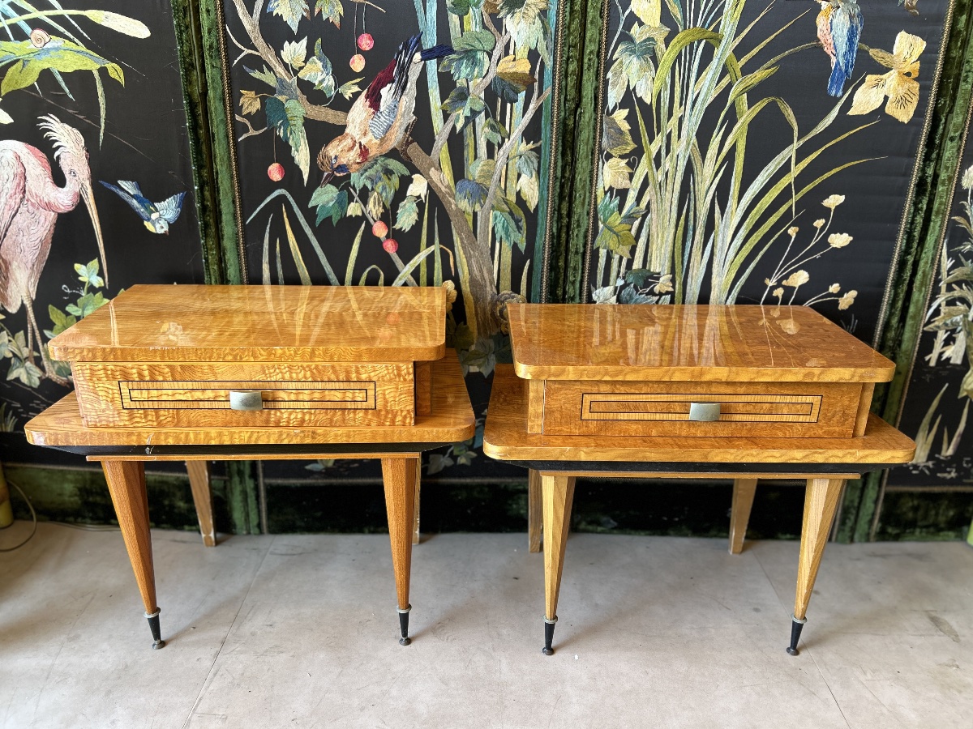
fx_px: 731
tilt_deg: -21.6
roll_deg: -1.8
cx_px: 486
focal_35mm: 26
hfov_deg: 67.3
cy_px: 364
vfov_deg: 53.1
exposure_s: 1/50
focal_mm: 5.7
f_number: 1.5
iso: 80
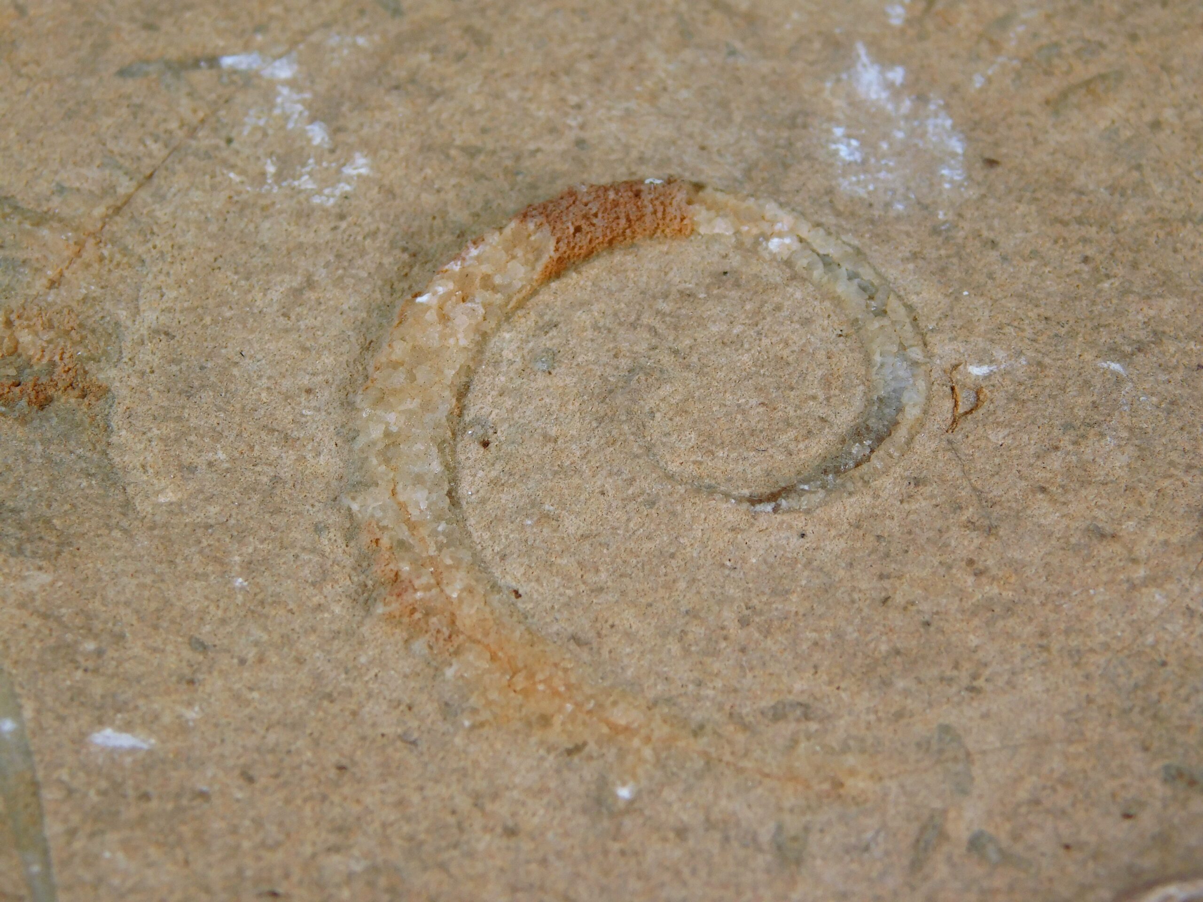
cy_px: 451
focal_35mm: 134
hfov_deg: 14.7
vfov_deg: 11.1
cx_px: 602
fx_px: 4657
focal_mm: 23.7
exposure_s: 1/200
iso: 125
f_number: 5
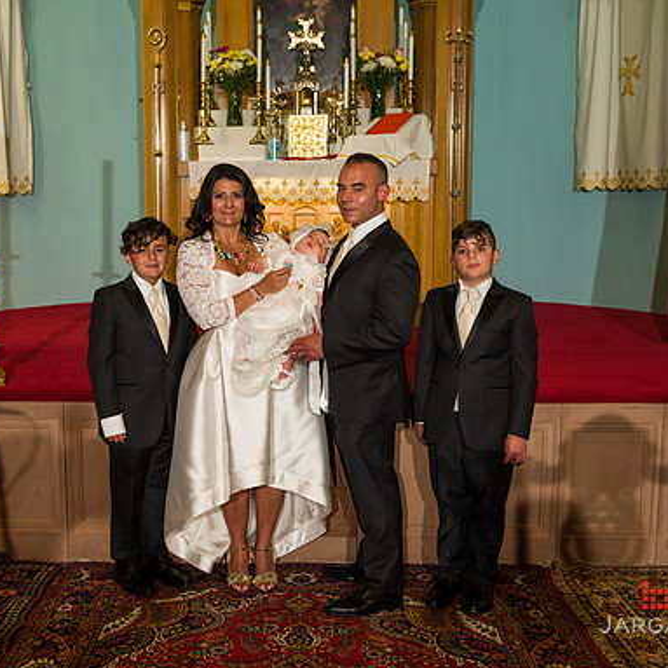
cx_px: 260
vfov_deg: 37.6
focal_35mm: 45
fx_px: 982
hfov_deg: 37.4
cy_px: 335
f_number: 5
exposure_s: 1/200
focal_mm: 35
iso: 640
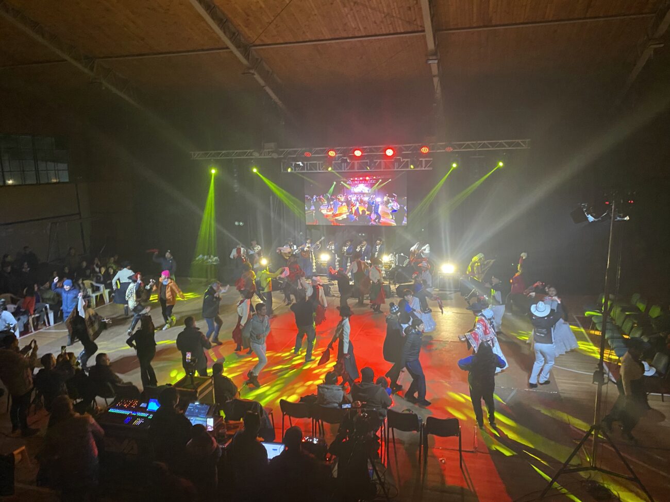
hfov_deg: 67.3
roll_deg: +3.4
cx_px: 335
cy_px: 251
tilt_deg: -11.2
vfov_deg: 53.1
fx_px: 503
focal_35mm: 26
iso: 500
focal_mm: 4.25
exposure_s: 1/40
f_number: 1.8
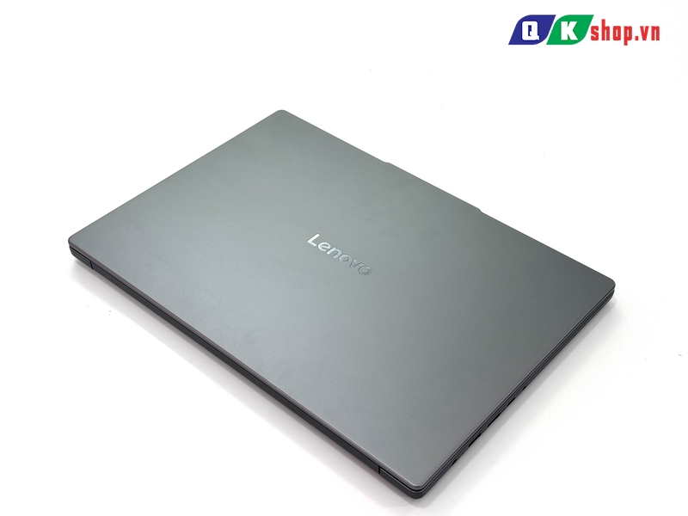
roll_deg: +1.5
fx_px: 954
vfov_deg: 30.3
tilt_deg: -43.0
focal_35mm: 48
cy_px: 258
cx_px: 344
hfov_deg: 39.7
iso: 50
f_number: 1.78
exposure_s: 1/144
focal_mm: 6.76
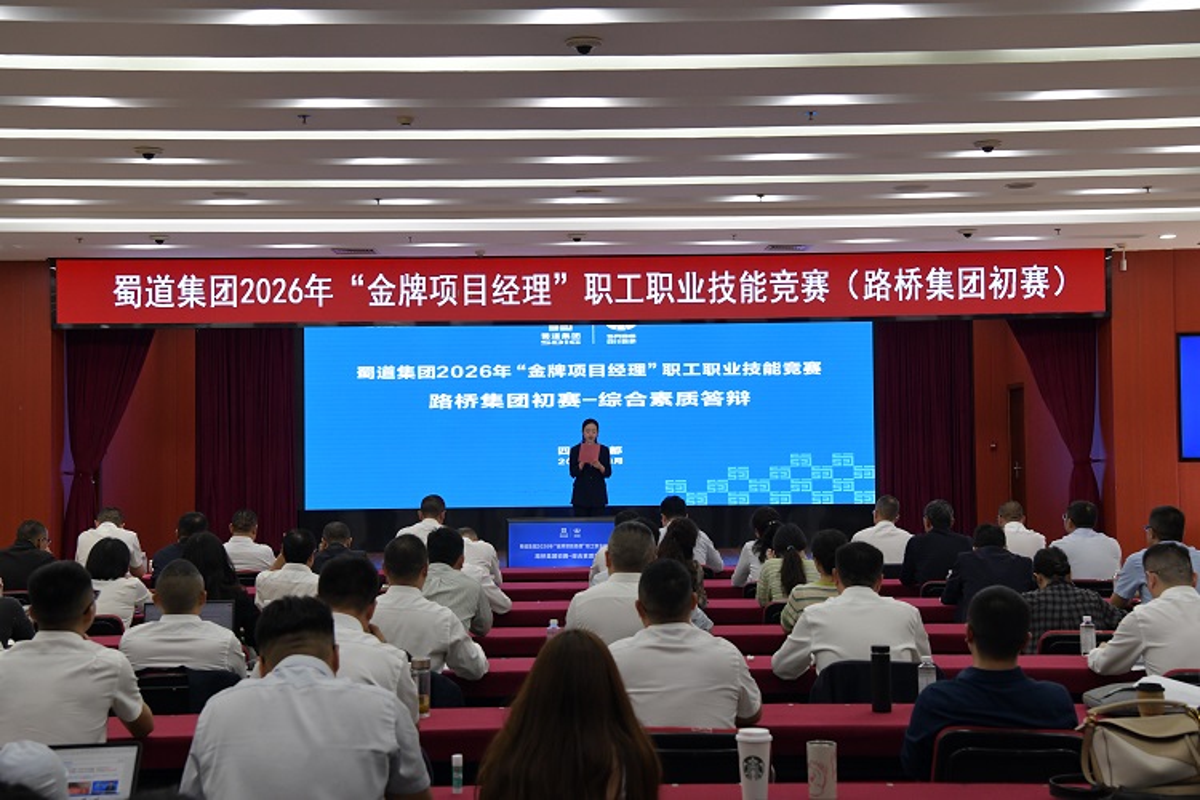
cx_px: 600
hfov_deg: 38.2
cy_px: 400
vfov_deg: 26.0
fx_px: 1733
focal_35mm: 52
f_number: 7.1
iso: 2500
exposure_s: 1/200
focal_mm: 52
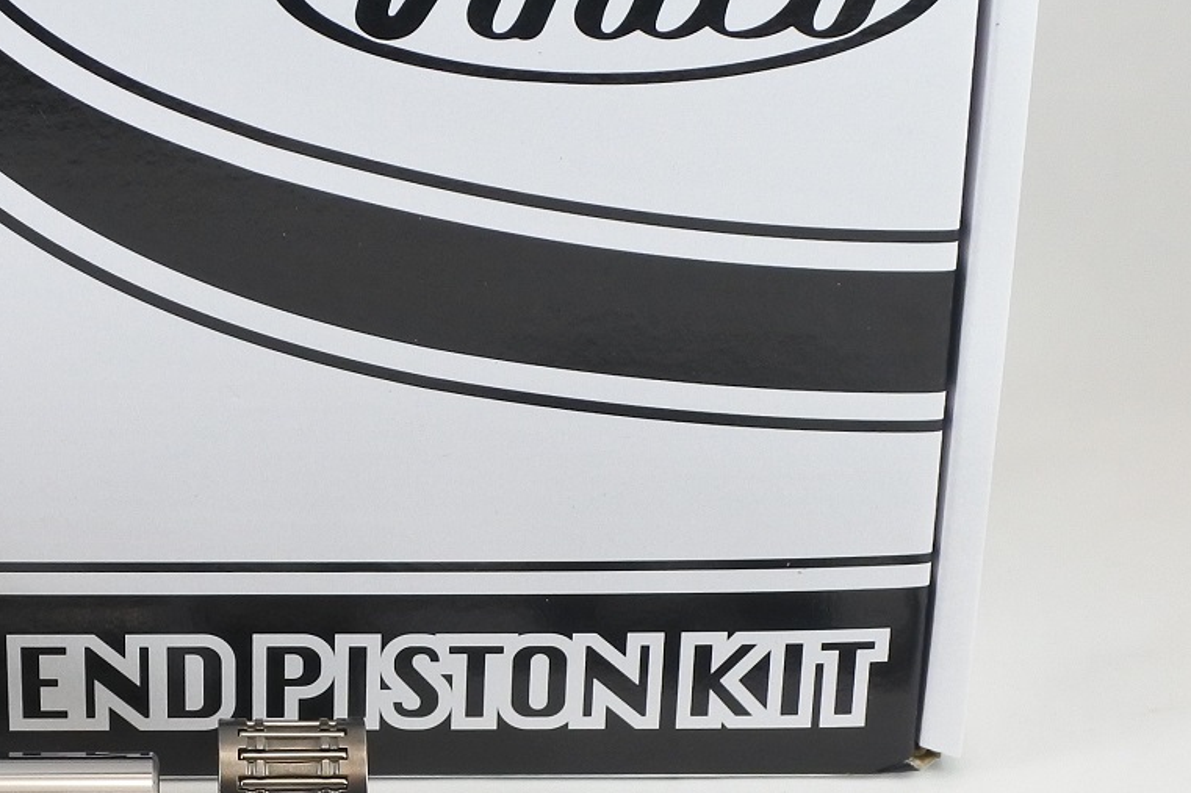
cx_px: 267
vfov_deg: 17.0
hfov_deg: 25.0
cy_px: 501
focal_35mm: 80
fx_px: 2646
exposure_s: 1/125
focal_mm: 12.6
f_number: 3.8
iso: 400
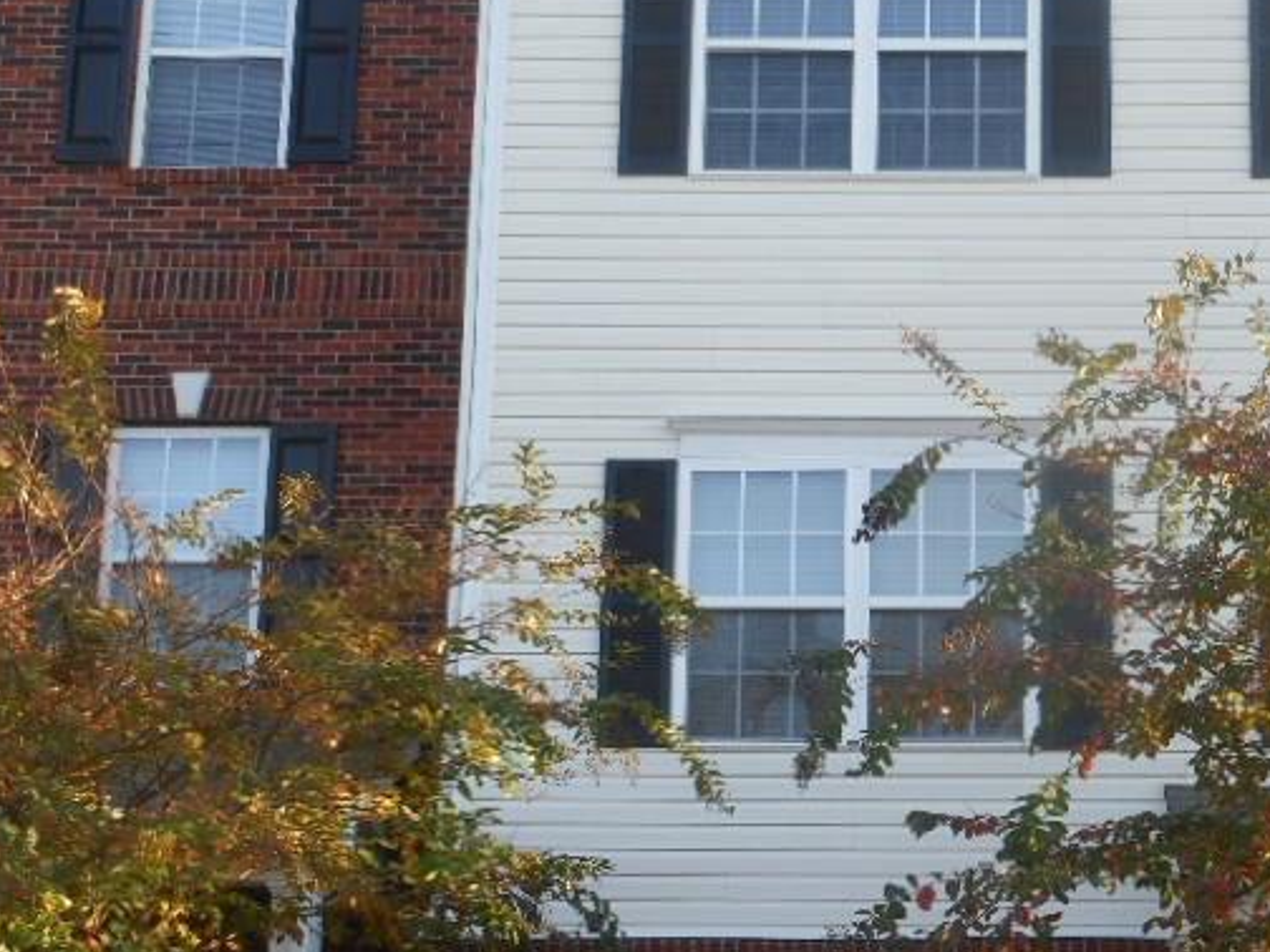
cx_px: 1023
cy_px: 730
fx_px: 2458
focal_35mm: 67
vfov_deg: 21.7
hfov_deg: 28.3
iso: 80
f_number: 4
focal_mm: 5.9
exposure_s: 1/100
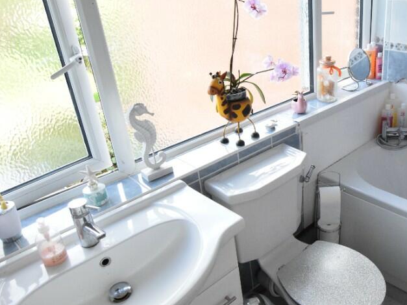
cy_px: 137
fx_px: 388
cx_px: 312
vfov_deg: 42.9
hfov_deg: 52.6
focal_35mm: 33
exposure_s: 1/250
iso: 3200
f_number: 8
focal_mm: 14
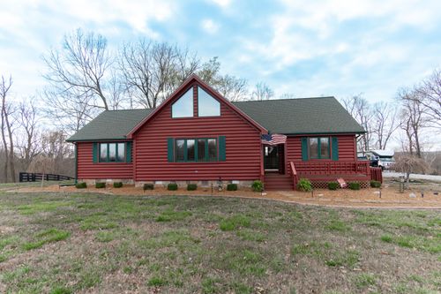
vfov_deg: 67.3
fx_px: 220
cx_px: 220
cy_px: 147
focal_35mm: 18
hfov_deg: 90.0
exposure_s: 1/125
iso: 160
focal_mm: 12
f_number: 8
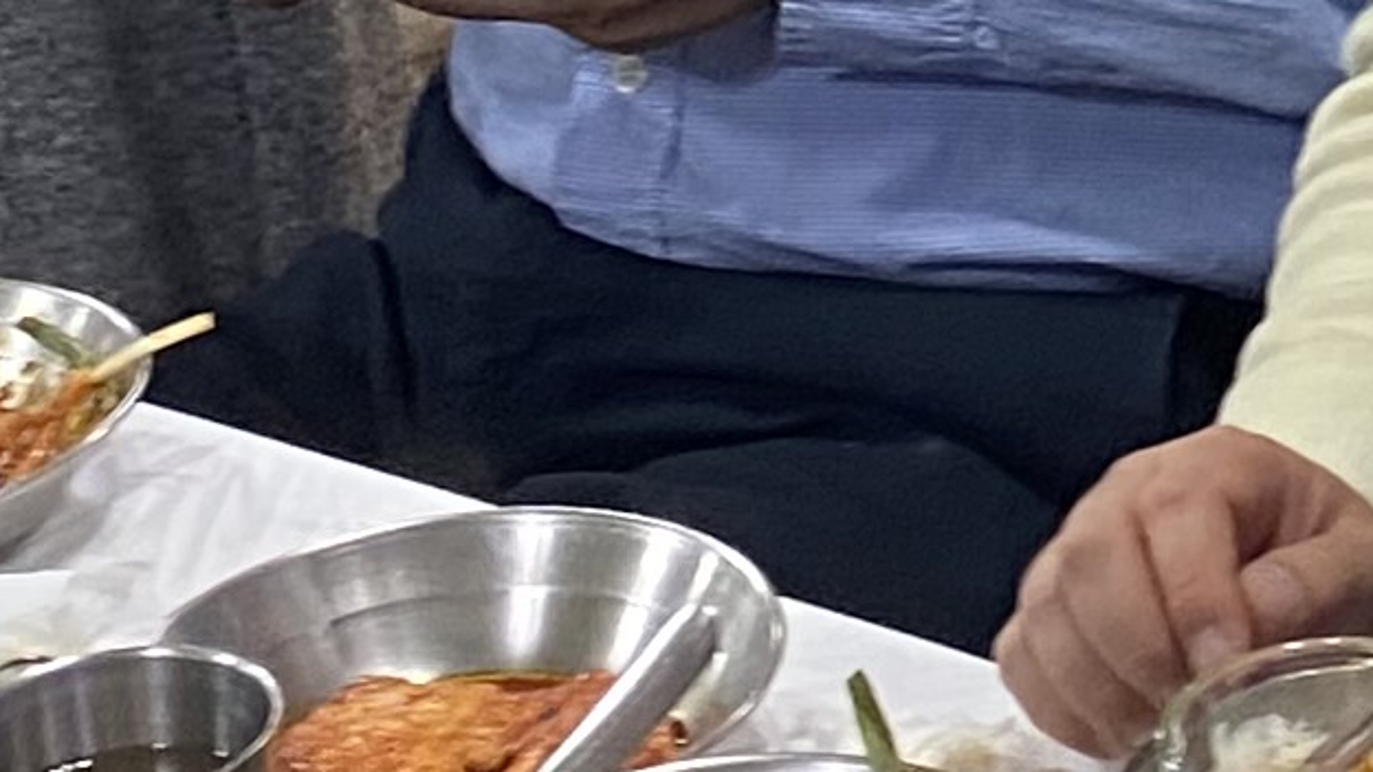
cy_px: -1003
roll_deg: +2.1
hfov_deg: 11.1
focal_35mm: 183
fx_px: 6662
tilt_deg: -14.3
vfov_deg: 6.4
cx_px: 2368
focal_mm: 4.25
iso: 160
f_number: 1.8
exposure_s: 1/60
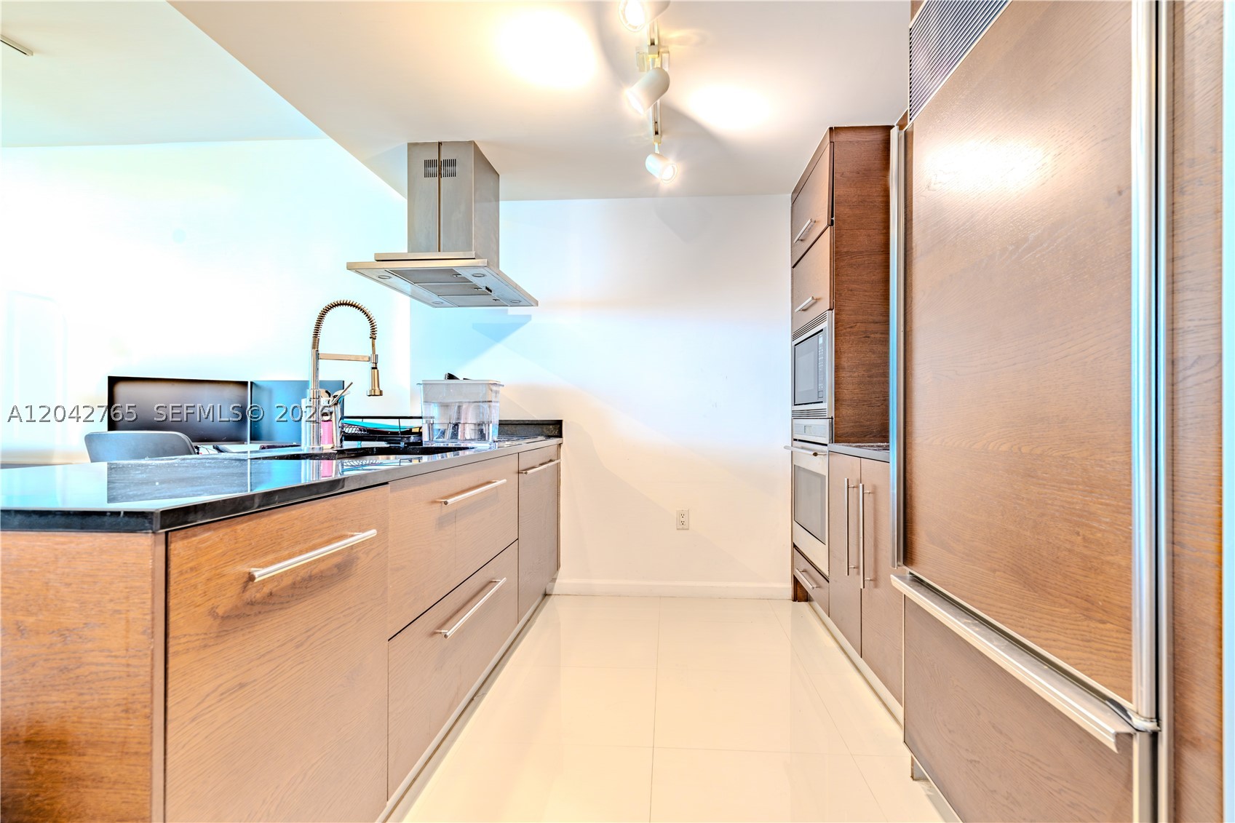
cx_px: 618
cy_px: 412
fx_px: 583
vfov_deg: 70.4
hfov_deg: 93.3
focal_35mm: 17
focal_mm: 17
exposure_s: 1/1000
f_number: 8
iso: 1600
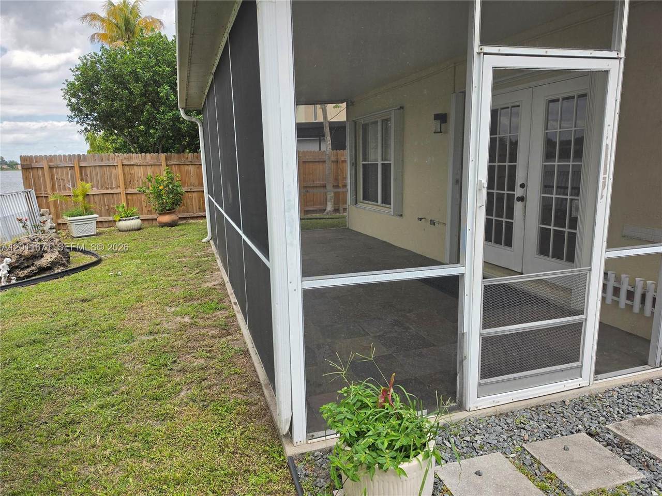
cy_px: 248
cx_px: 331
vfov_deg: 58.9
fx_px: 440
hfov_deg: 73.9
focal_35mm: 23
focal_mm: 6.5
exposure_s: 1/3220
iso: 64
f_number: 1.4
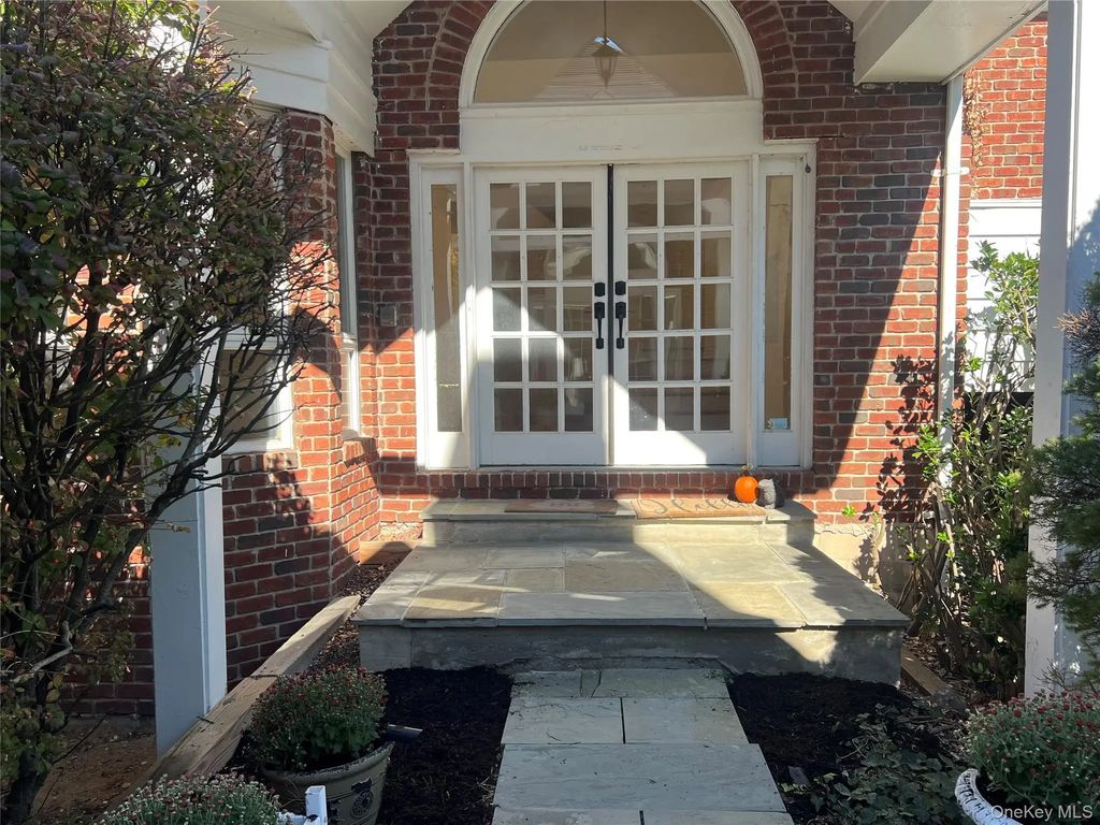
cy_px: 412
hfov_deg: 67.3
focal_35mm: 26
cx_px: 550
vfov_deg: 53.1
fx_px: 826
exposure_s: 1/932
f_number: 1.5
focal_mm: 5.7
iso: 50
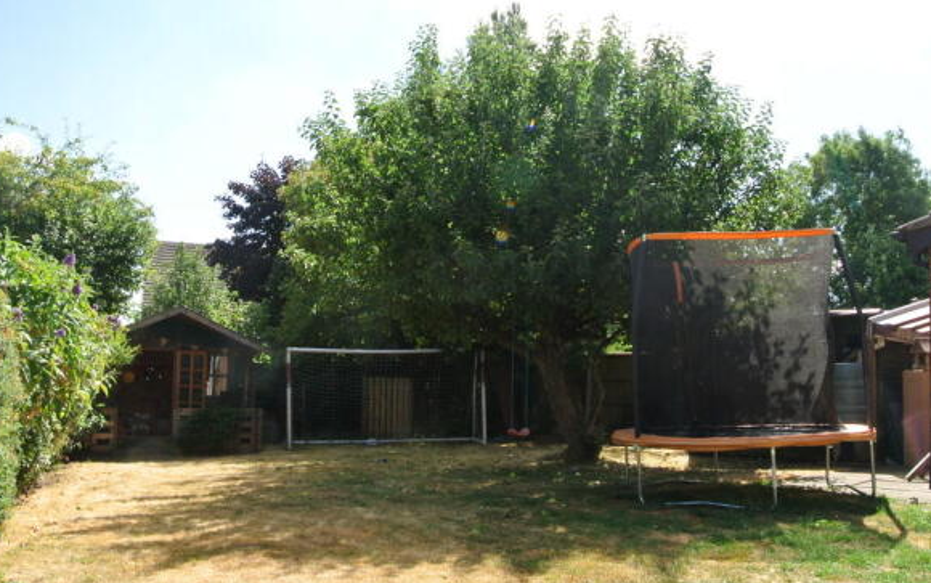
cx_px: 476
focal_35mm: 31
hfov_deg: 61.2
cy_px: 348
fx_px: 787
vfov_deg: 40.5
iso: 100
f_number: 11
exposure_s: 1/60
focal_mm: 10
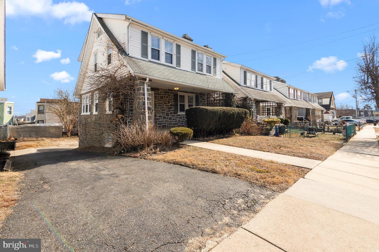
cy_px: 126
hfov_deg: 96.8
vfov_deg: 73.7
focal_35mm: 16
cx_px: 190
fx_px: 168
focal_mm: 16
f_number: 7.1
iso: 160
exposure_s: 1/320
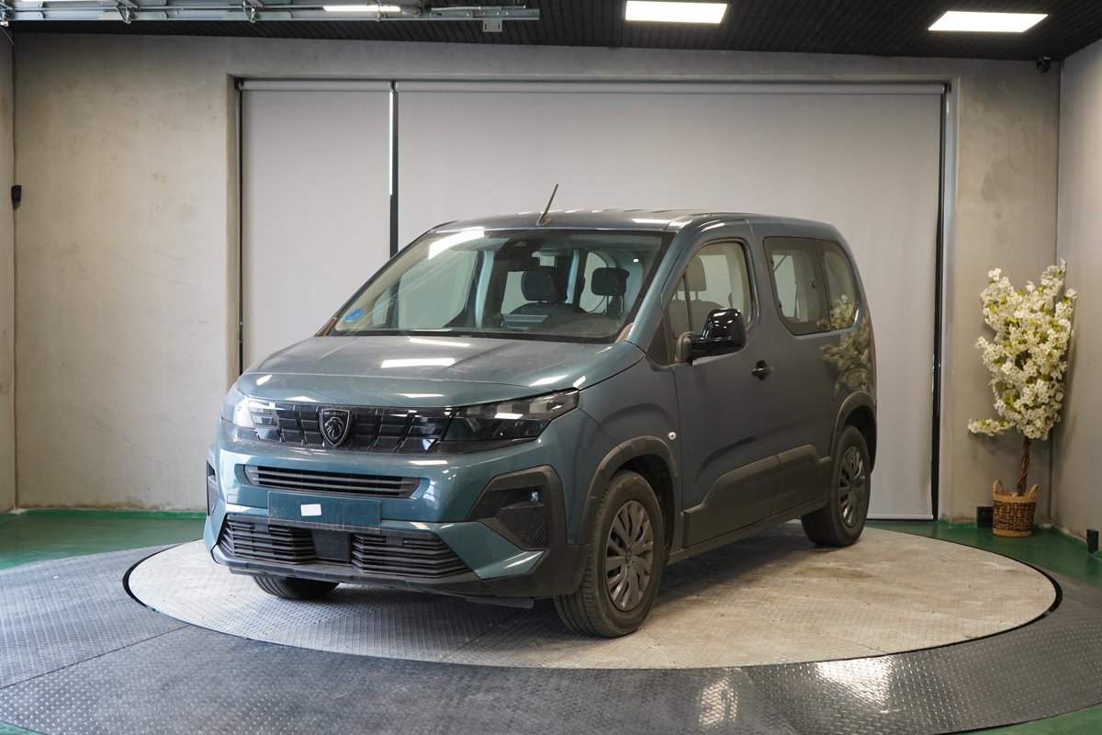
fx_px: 1561
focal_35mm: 51
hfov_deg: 38.9
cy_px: 368
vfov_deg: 26.5
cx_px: 551
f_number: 4.5
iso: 2500
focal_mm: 51
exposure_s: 1/160
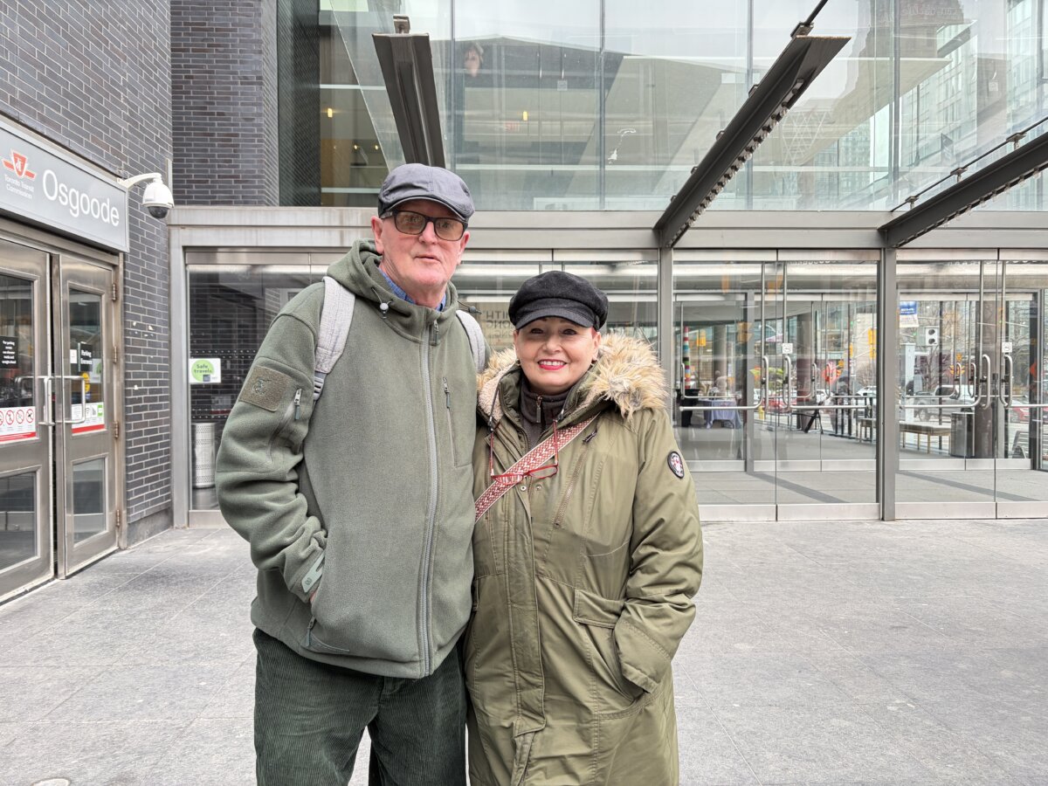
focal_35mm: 26
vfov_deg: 53.1
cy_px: 393
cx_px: 524
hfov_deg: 67.3
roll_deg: +0.3
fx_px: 787
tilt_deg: -0.6
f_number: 1.6
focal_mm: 5.96
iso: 40
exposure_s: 1/142
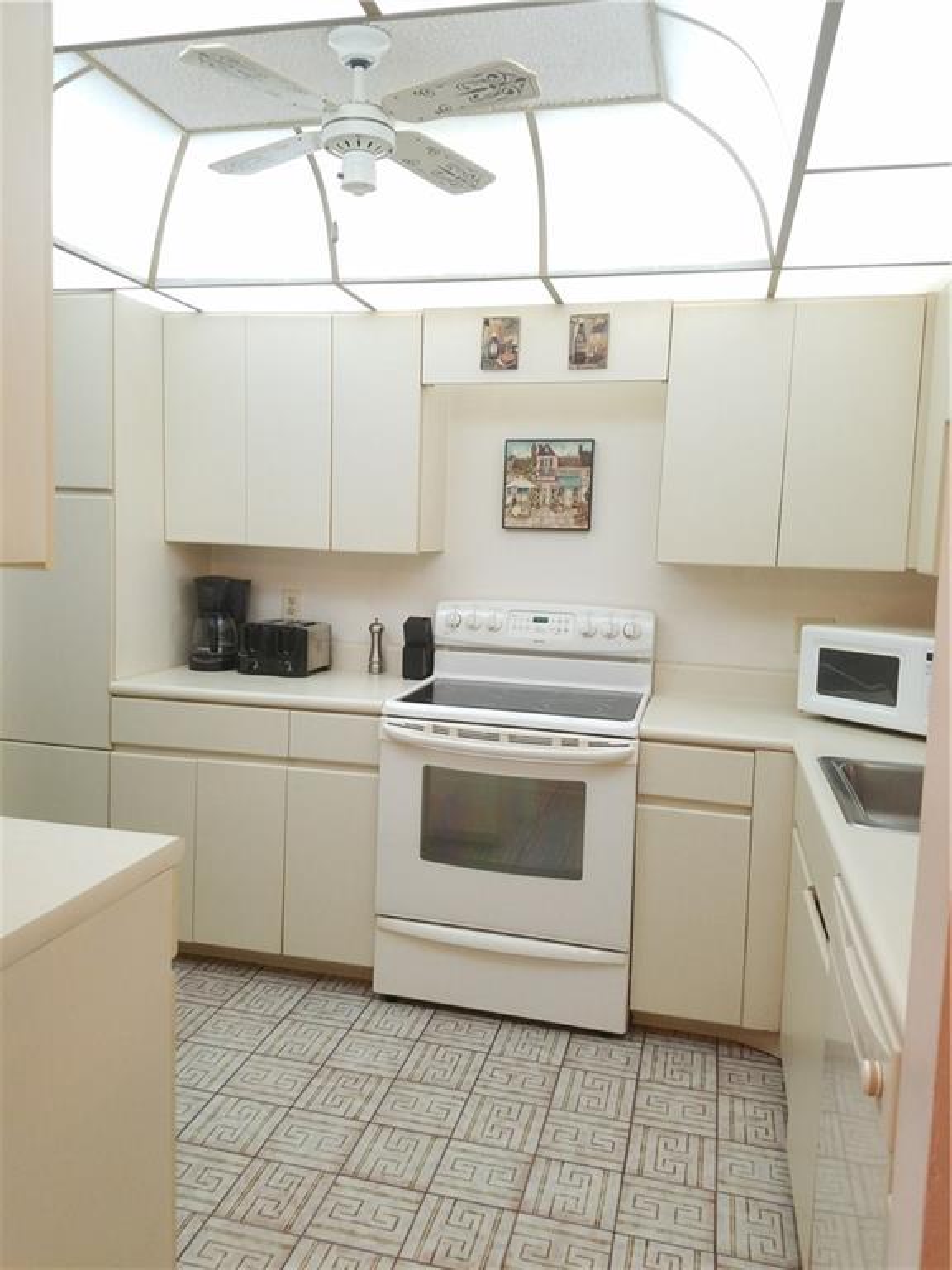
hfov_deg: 53.1
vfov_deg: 67.3
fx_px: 953
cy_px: 635
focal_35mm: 26
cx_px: 476
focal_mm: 4.2
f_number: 1.7
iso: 160
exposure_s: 1/60
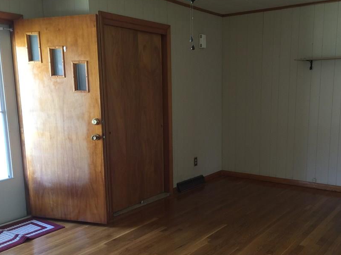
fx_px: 364
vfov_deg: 38.5
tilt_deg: -9.4
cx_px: 188
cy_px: 157
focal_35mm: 37
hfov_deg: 50.1
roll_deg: +1.0
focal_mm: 4.15
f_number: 2.2
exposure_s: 1/15
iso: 50
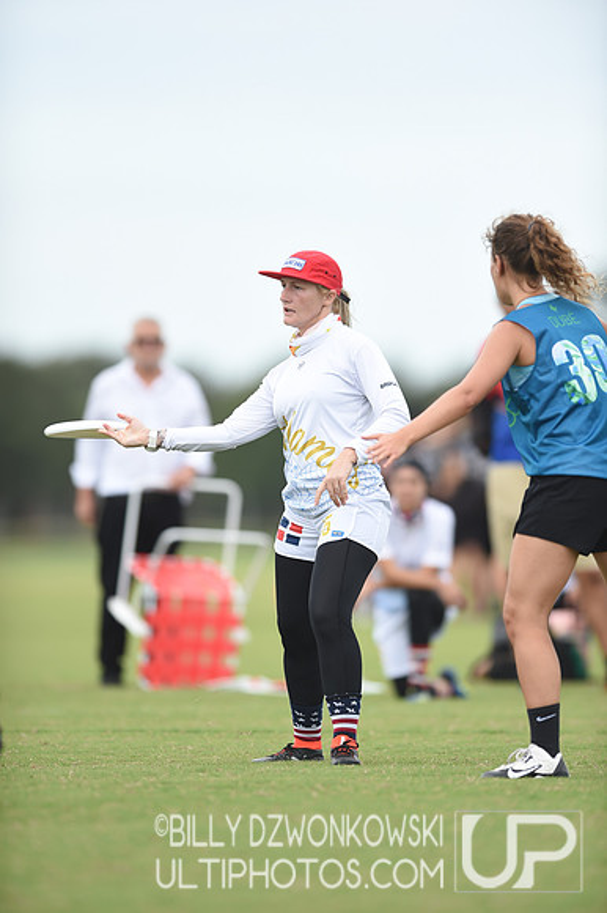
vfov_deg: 5.2
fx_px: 10128
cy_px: 456
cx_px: 304
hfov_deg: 3.4
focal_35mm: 400
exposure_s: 1/1000
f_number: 2.8
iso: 200
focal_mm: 400
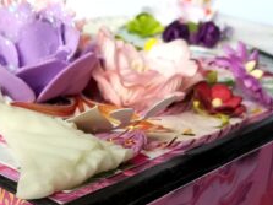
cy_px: 228
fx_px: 552
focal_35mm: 70
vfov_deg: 20.0
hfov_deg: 27.1
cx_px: 42
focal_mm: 3.83
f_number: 2.2
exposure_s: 1/50
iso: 64
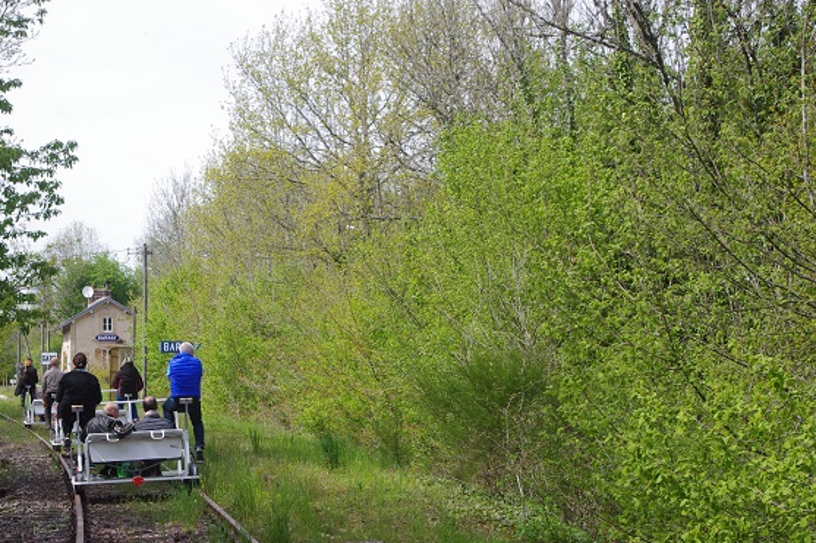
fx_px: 2198
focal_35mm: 97
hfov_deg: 21.0
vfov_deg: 14.1
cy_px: 342
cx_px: 287
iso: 200
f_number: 5.6
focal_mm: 47.5
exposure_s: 1/500
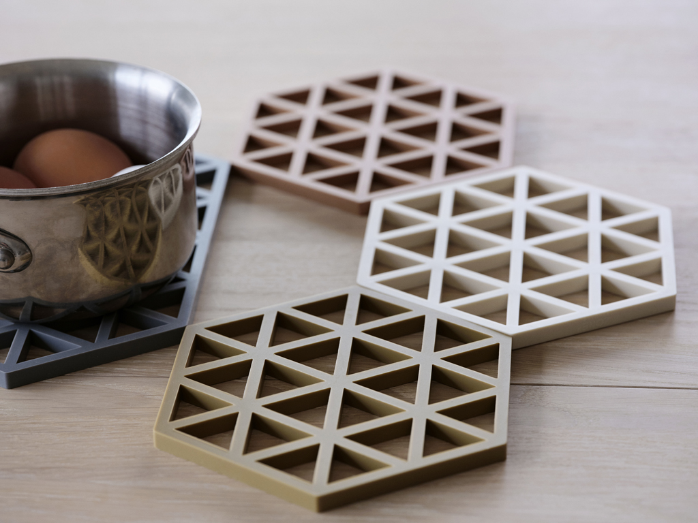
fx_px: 1916
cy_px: 262
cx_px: 349
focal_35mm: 95
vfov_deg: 15.6
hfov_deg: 20.7
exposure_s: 1/80
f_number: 7.1
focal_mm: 120
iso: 800
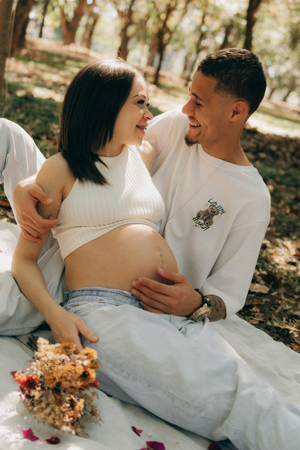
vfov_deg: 43.6
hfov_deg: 29.9
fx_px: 562
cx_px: 150
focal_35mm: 45
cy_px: 225
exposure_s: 1/125
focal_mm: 30
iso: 100
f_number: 2.2
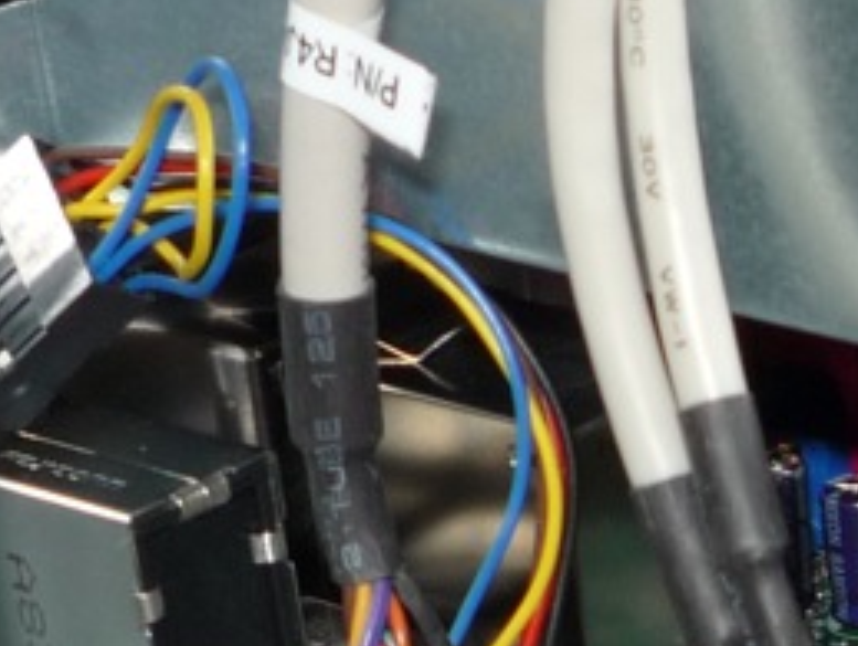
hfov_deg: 12.0
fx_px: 3798
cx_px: 1451
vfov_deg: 9.6
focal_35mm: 153
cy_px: 682
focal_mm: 5.3
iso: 100
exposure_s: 1/30
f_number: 4
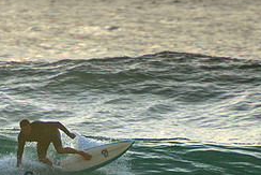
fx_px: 9481
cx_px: 54
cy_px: 159
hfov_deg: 1.6
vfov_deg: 1.1
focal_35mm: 1307
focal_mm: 400
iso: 640
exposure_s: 1/2000
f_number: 5.6
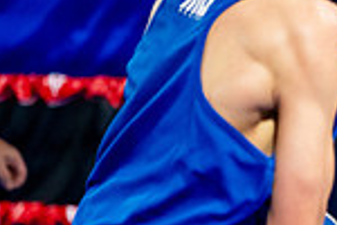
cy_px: 111
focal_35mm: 293
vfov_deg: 4.7
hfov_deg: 6.9
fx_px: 2743
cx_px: 573
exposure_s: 1/1000
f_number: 2
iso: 4000
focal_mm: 76
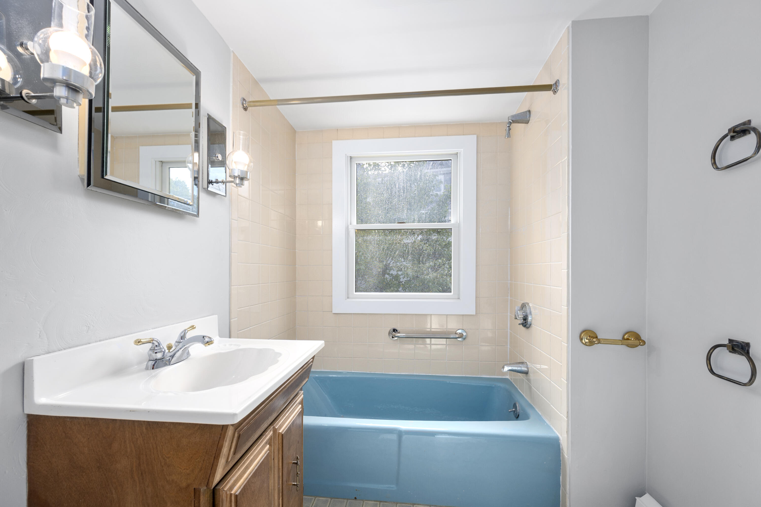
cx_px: 380
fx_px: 296
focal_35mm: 14
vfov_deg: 81.2
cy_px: 254
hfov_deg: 104.3
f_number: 8
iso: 320
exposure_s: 1/13
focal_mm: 14
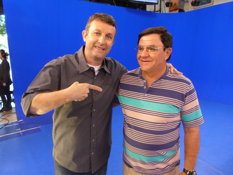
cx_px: 116
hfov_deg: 69.4
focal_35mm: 25
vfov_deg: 54.9
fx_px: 168
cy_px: 88
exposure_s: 1/40
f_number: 2.8
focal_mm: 4.5
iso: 400
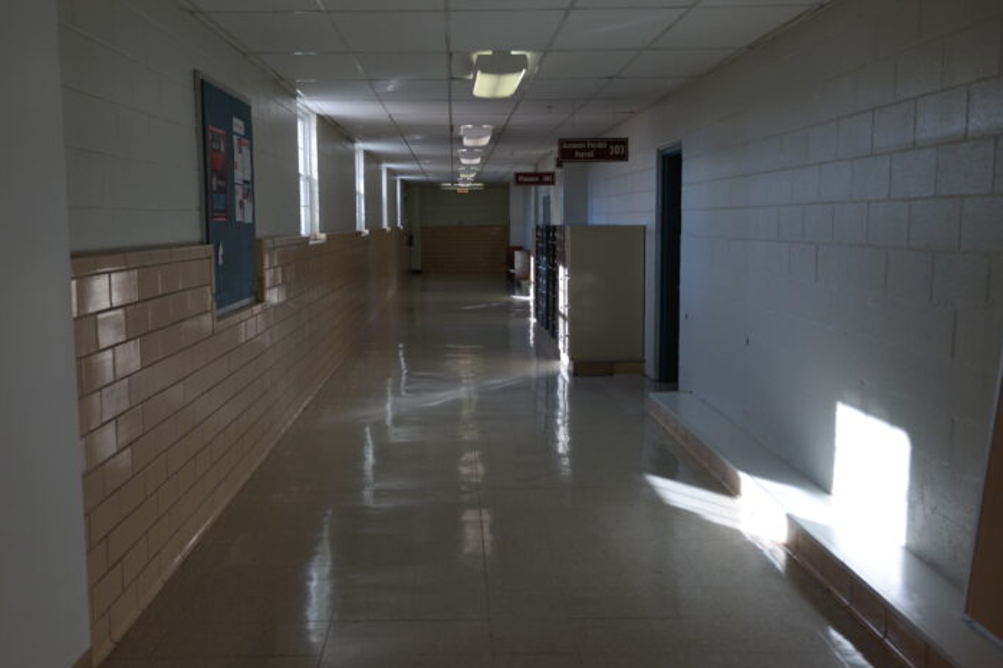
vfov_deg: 40.0
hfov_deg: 57.1
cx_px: 456
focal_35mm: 33
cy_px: 332
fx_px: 919
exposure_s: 1/80
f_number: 3.5
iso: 100
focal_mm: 20
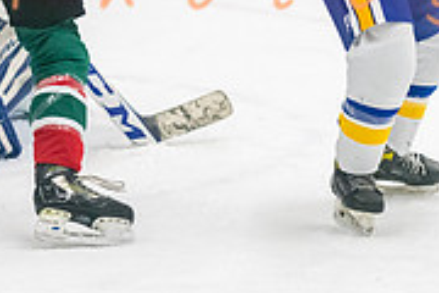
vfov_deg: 4.0
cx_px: 270
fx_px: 4146
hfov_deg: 6.1
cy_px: -25
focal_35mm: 340
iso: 3200
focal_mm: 85
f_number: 2.8
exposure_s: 1/800
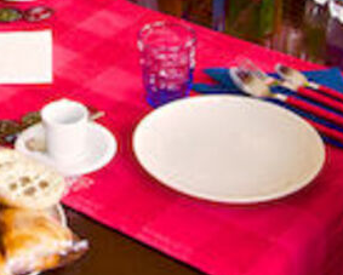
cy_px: 1
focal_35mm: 93
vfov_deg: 16.2
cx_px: 55
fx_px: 945
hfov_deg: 20.3
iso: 250
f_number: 5.6
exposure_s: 1/30
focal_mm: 26
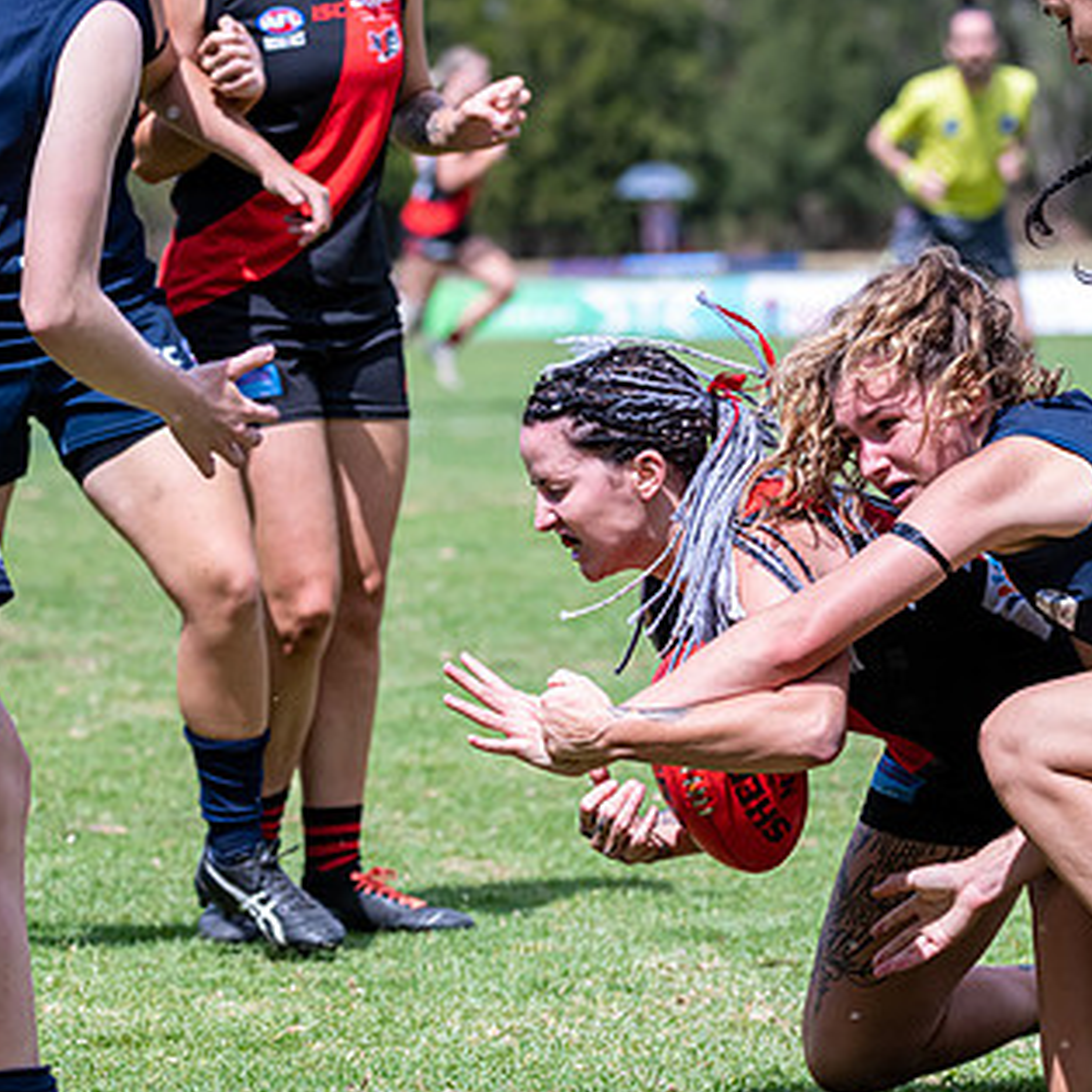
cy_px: 553
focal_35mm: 235
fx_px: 8387
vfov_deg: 7.4
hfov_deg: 7.4
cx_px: 943
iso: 800
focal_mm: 150
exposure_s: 1/3200
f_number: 6.3
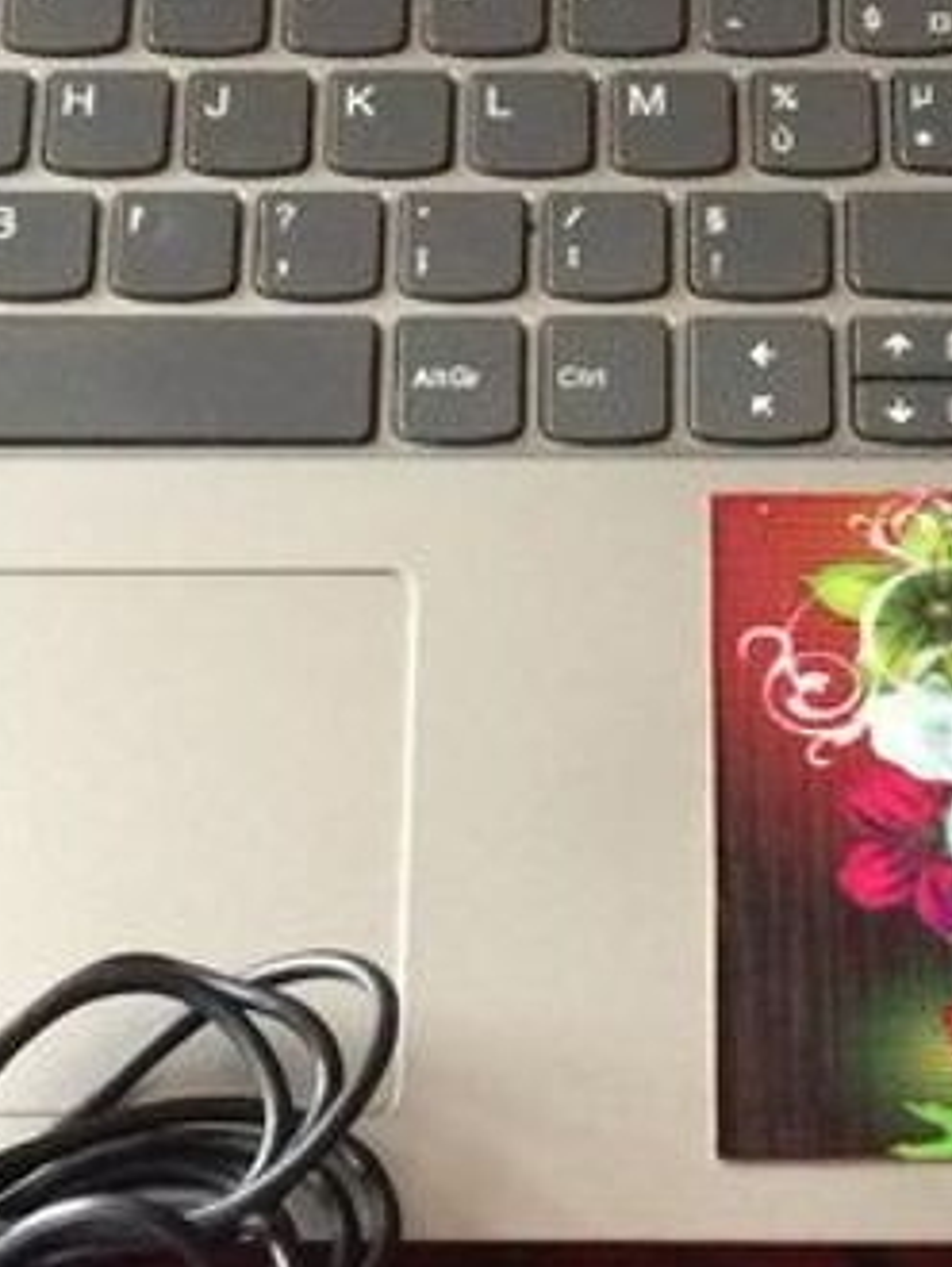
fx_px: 4285
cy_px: 155
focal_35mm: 117
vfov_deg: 16.6
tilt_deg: -58.0
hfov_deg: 12.7
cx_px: 630
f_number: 2.2
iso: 400
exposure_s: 1/33
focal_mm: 4.15
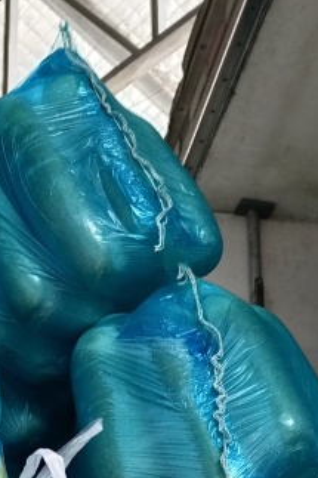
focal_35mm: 79
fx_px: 1048
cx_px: 18
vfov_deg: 22.4
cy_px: 653
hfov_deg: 17.0
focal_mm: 5.59
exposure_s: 1/100
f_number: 1.88
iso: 709
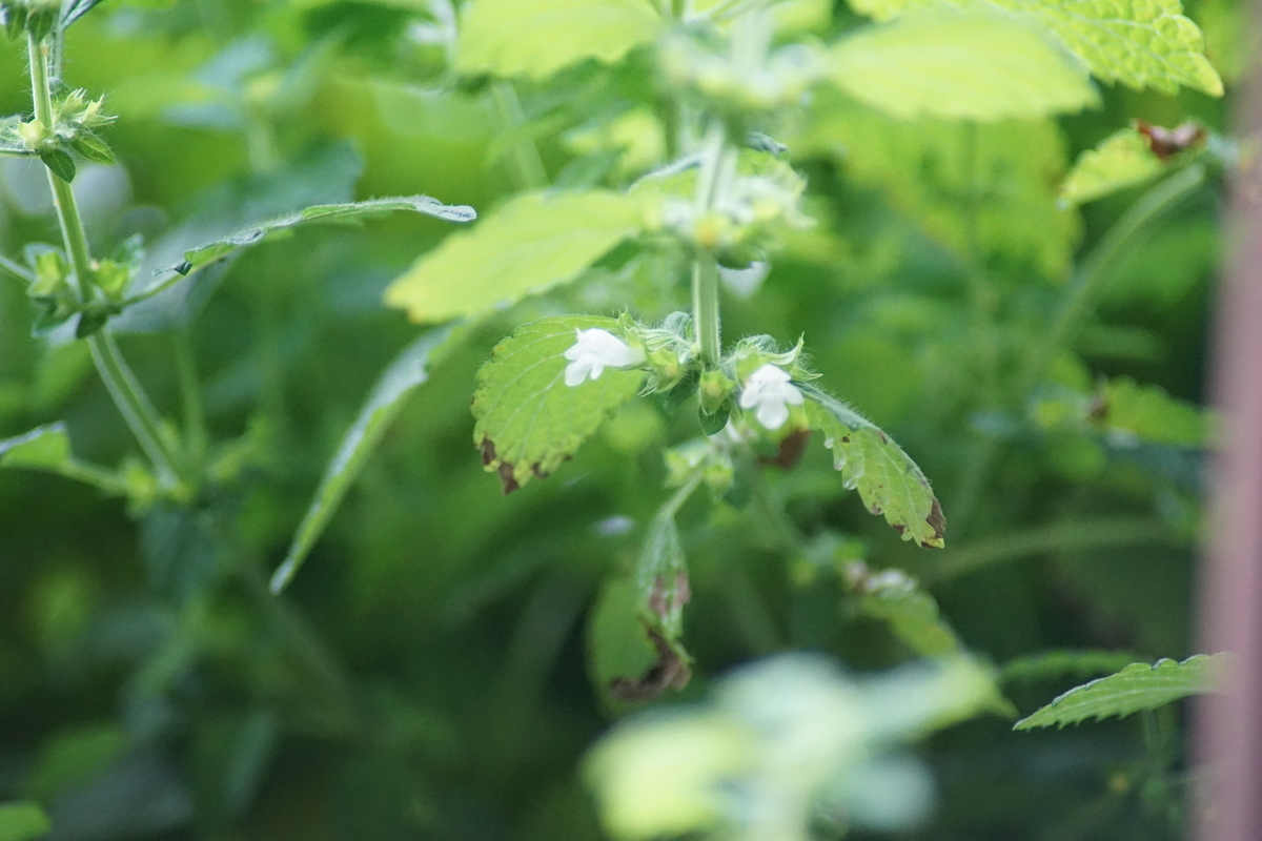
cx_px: 631
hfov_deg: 6.9
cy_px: 420
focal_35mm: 300
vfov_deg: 4.6
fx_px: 10516
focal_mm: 300
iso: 6400
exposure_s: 1/320
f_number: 5.6
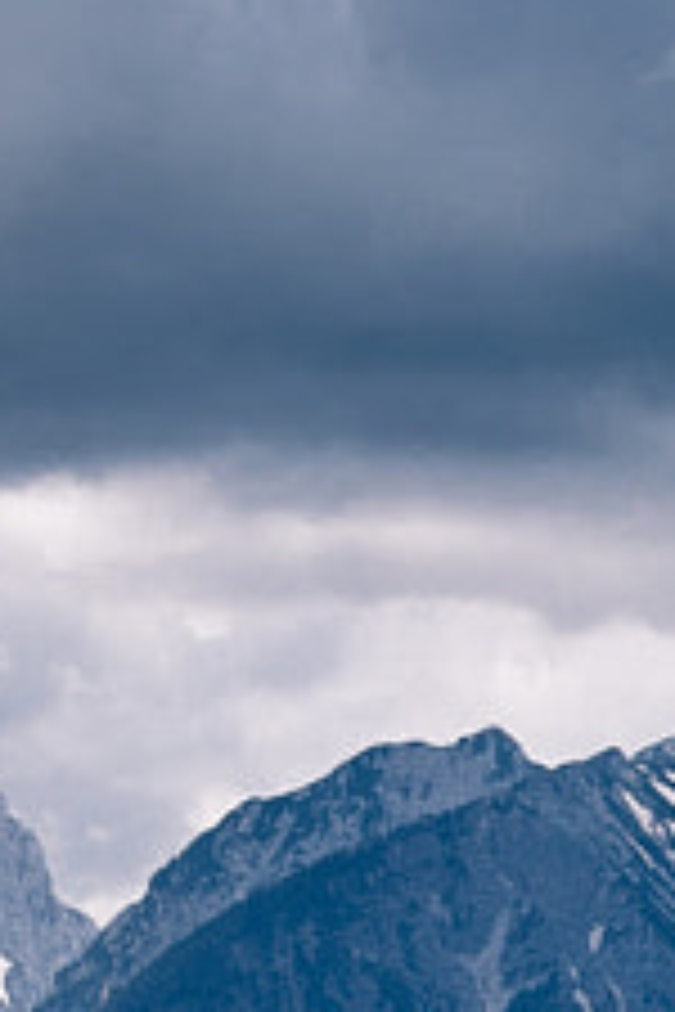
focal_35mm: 284
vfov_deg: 7.1
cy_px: 1489
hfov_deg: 4.6
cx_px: 2156
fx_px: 7987
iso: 100
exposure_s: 1/100
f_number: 8
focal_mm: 40
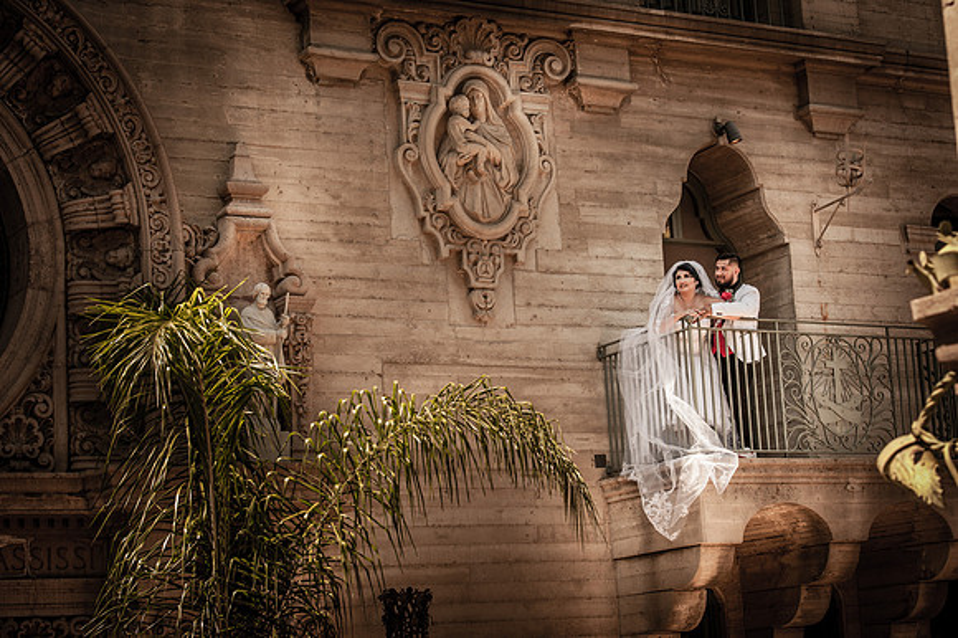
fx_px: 1862
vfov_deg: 19.4
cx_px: 479
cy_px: 319
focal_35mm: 70
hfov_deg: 28.9
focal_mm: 70
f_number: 8
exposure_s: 1/250
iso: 250
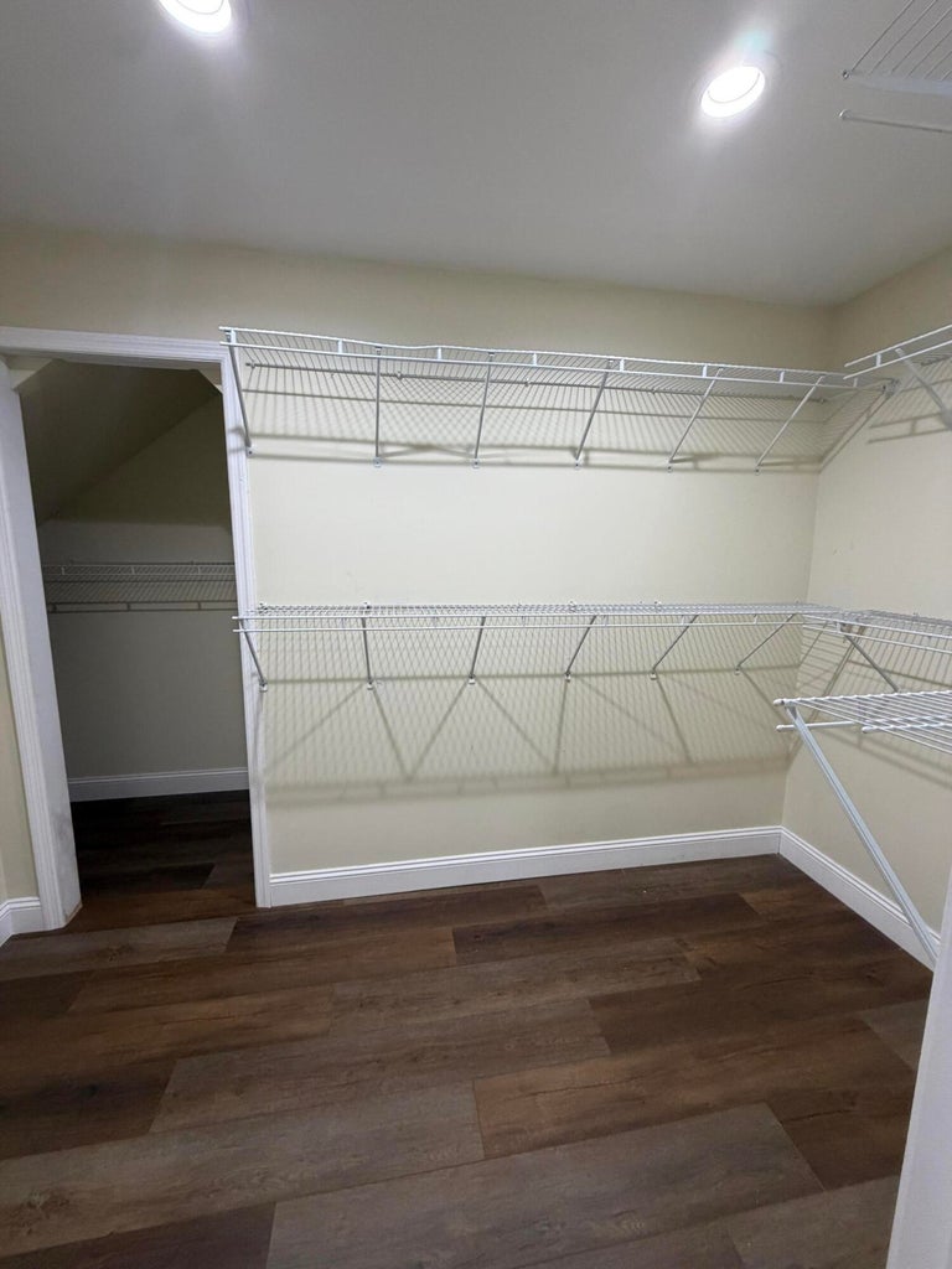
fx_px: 513
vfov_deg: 102.1
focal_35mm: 14
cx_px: 476
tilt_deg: -7.7
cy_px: 634
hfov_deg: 85.7
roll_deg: -0.2
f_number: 2.2
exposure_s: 1/120
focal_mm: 2.22
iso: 250
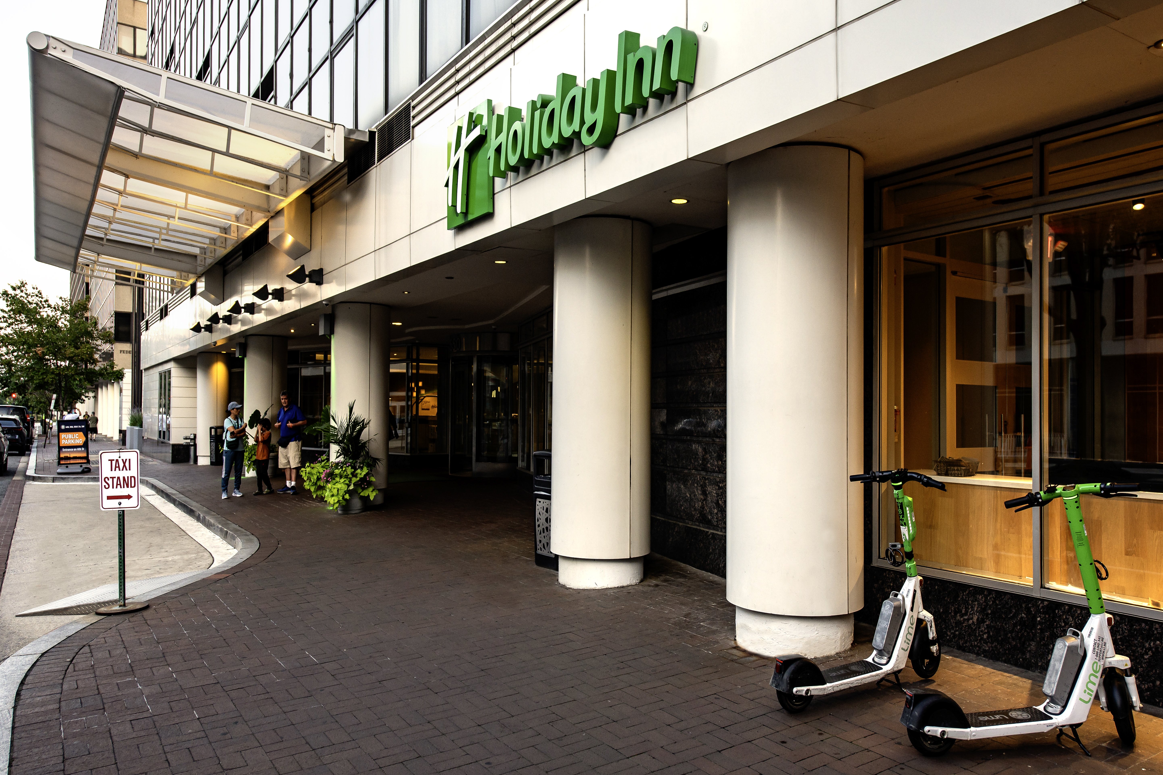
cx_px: 590
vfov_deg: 51.3
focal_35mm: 25
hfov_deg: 71.5
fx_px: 808
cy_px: 381
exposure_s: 1/50
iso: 400
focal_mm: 24
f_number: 5.6
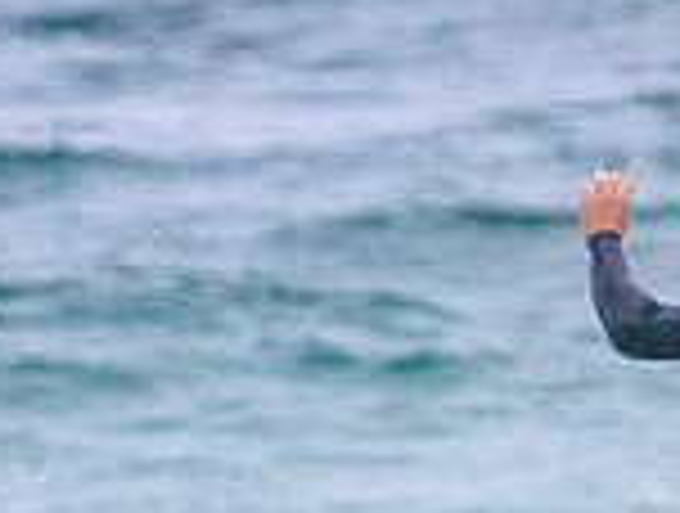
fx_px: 50763
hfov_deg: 0.8
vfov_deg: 0.6
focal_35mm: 2578
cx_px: 342
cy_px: 704
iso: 7200
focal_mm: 700
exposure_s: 1/1250
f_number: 11
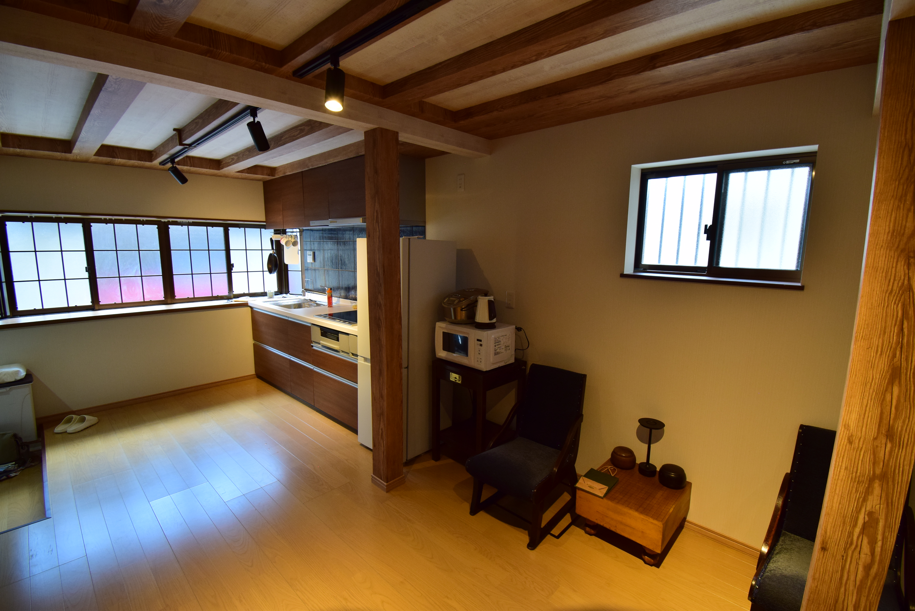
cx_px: 458
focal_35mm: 15
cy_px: 306
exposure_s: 1/30
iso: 400
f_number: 6.7
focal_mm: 10
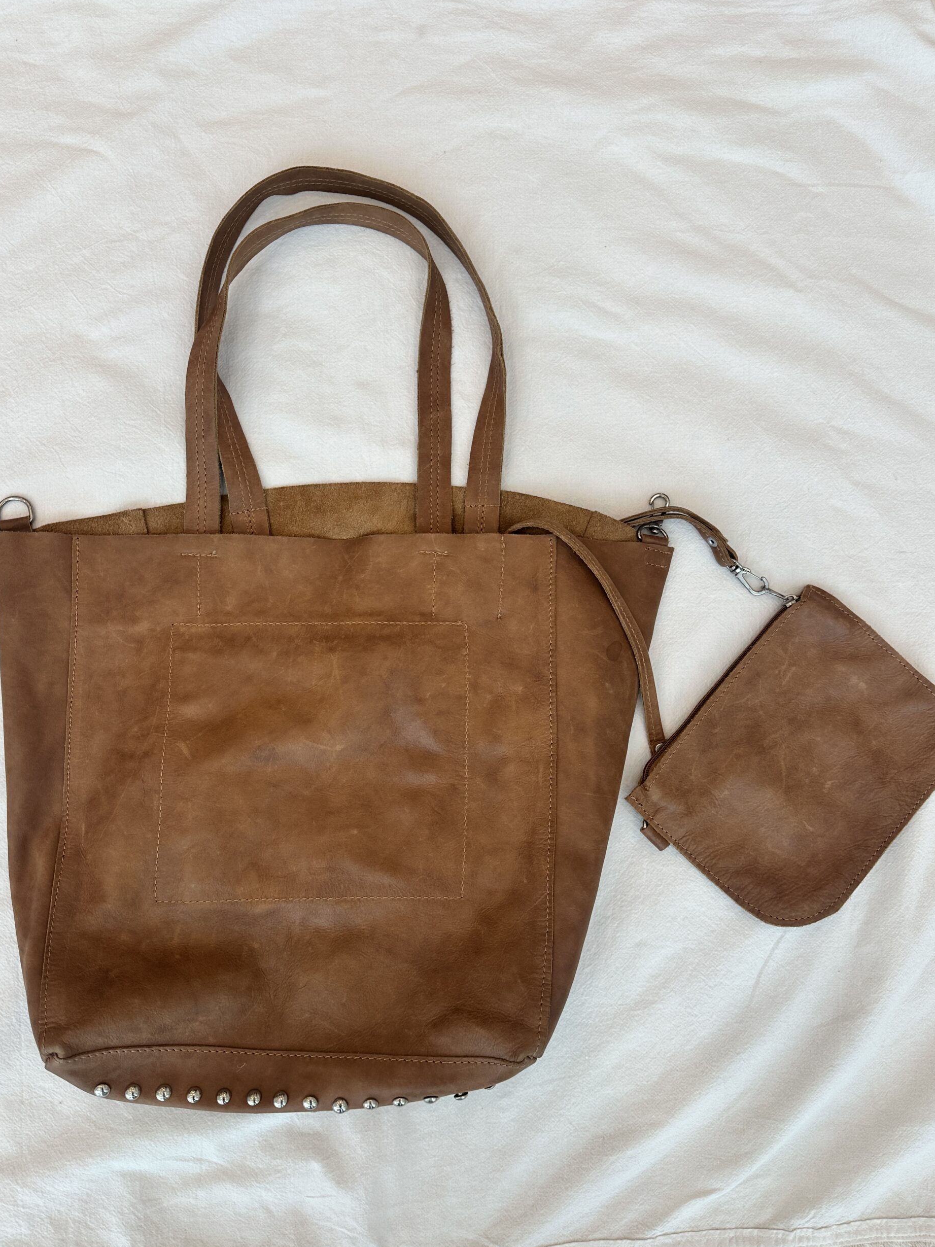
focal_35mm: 25
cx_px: 460
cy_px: 644
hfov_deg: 54.9
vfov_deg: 69.4
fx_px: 901
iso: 50
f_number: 1.78
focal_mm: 6.86
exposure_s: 1/122
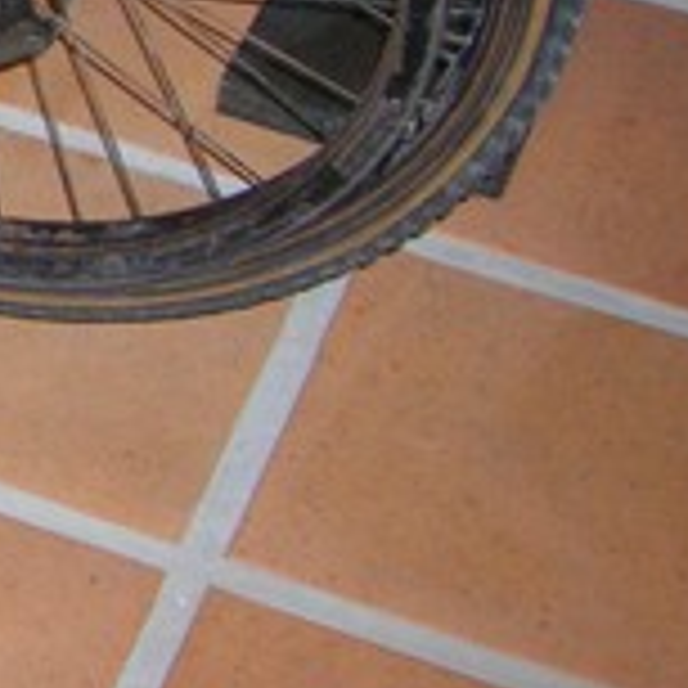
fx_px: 3126
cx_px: -834
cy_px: -268
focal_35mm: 139
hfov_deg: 11.0
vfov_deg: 12.1
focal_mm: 5.7
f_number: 2.9
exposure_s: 1/60.1
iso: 155
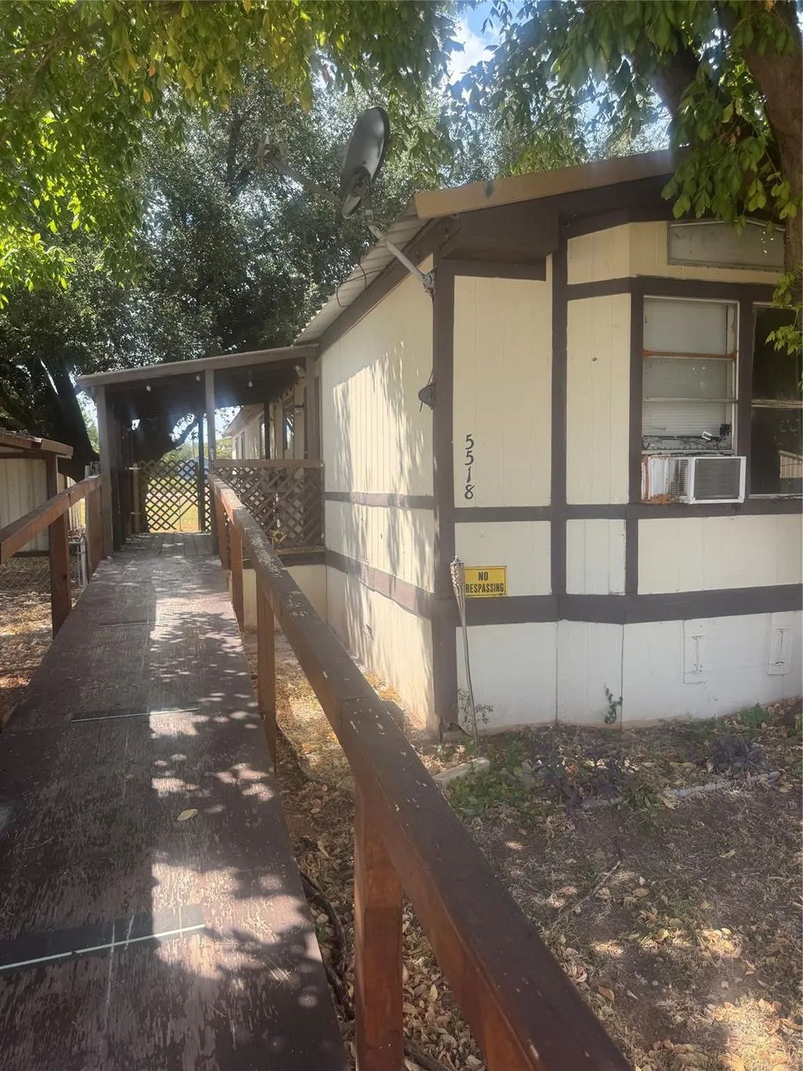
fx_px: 742
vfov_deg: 71.6
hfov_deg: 56.8
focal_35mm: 24
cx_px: 402
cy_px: 536
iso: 80
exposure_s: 1/938
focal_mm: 6.76
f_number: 1.78
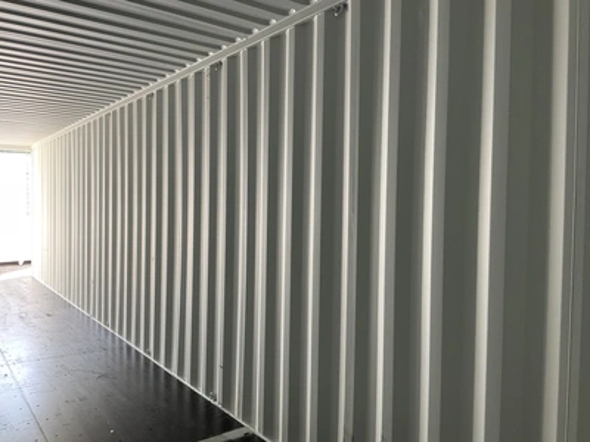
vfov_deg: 48.2
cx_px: 295
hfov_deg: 61.7
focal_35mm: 29
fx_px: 494
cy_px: 221
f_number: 1.8
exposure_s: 1/60
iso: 100
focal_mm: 3
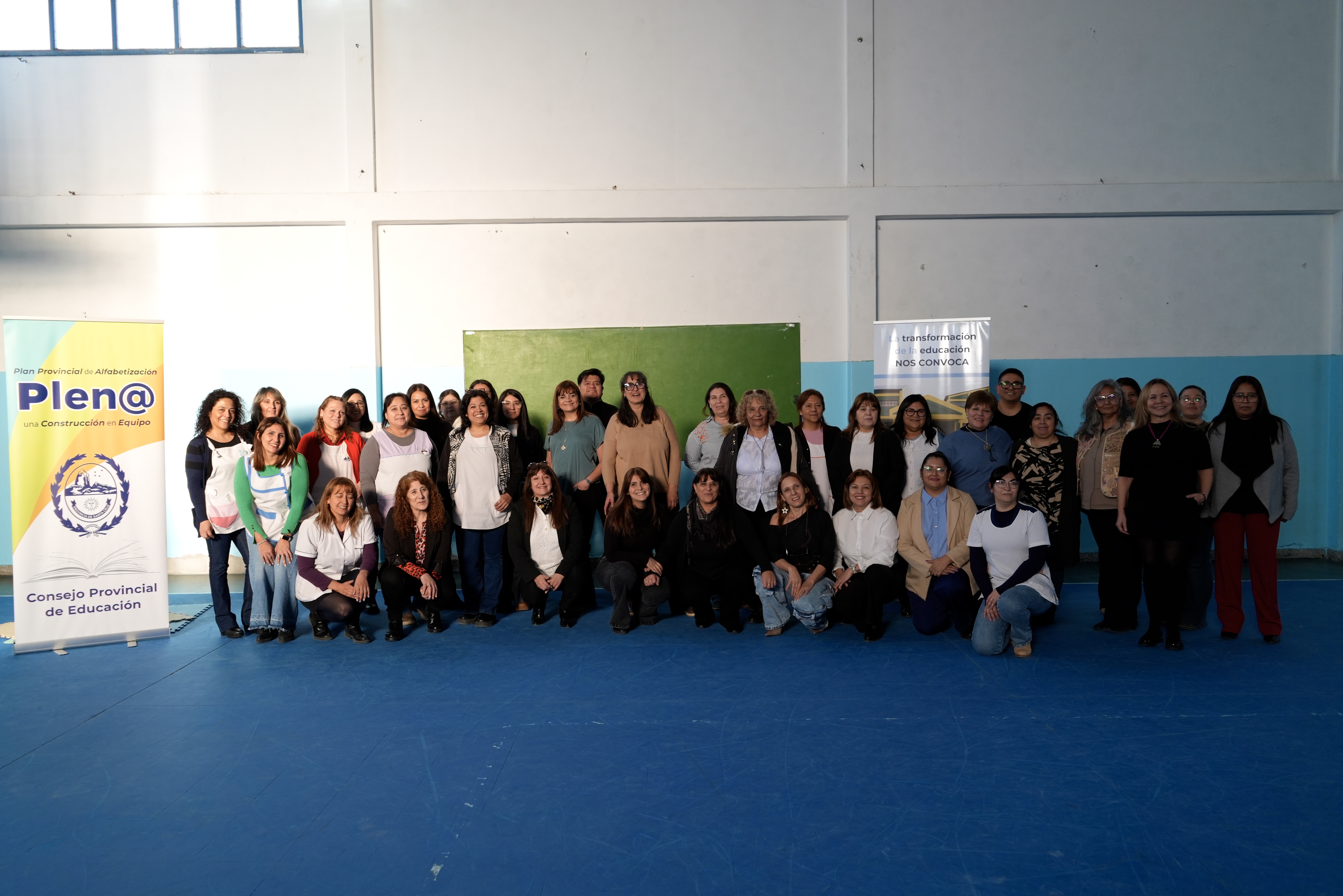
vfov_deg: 46.4
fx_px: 1044
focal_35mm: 28
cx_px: 672
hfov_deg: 65.5
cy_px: 448
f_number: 4.5
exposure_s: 1/125
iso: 640
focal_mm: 28
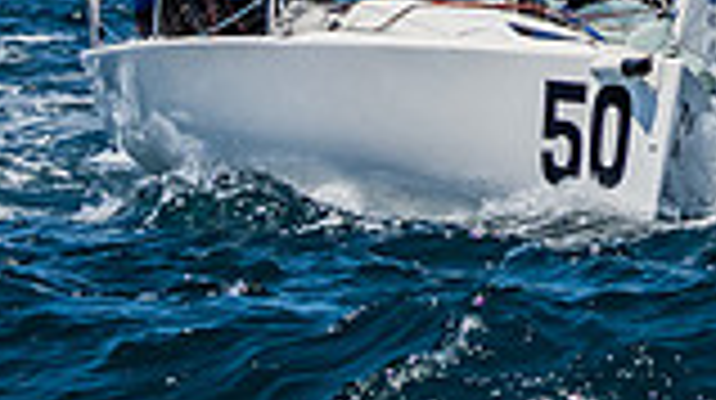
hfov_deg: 3.0
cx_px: 1604
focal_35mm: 725
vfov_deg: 1.7
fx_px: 13748
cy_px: -625
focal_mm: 116
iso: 400
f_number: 6.3
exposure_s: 1/2500
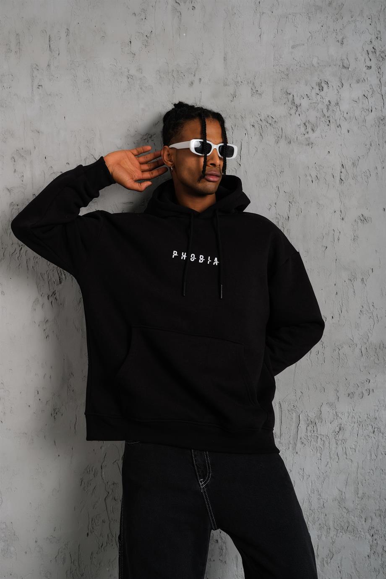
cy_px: 290
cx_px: 193
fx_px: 563
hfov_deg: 37.9
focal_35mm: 35
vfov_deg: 54.4
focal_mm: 23
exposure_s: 1/160
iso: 160
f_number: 5
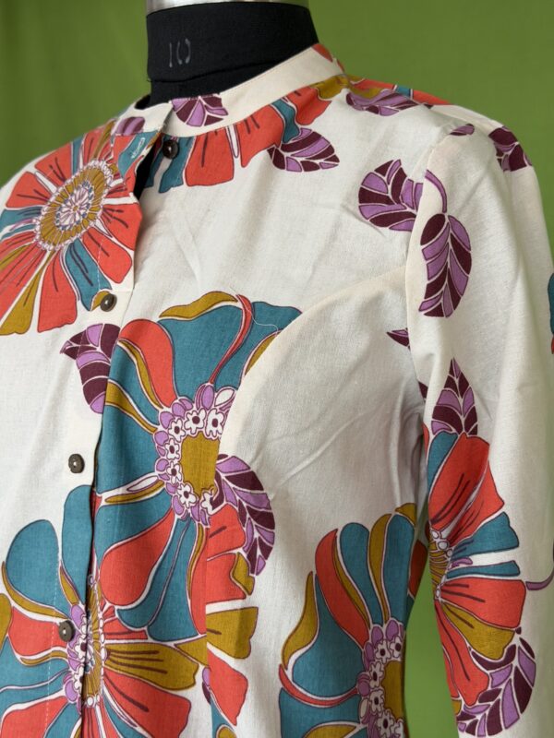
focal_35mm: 48
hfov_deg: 30.3
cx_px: 277
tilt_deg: -1.8
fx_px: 1024
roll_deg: -2.4
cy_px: 369
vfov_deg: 39.7
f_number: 1.78
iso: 80
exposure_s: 1/121
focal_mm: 6.76
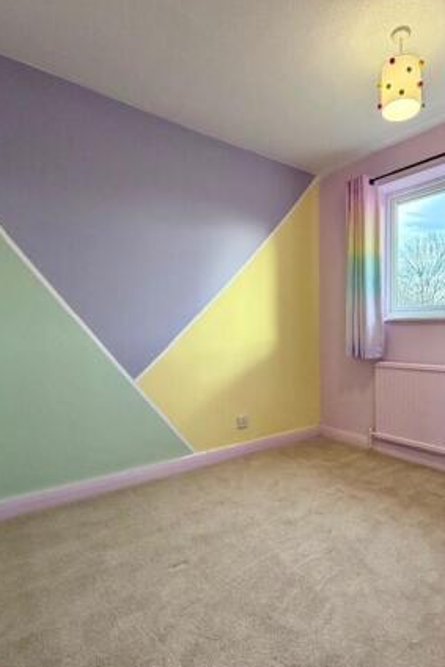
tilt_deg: +0.7
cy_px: 330
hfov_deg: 60.4
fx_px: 371
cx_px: 300
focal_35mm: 20
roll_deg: +0.0
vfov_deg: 84.0
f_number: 2.2
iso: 200
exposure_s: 1/100
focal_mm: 2.22
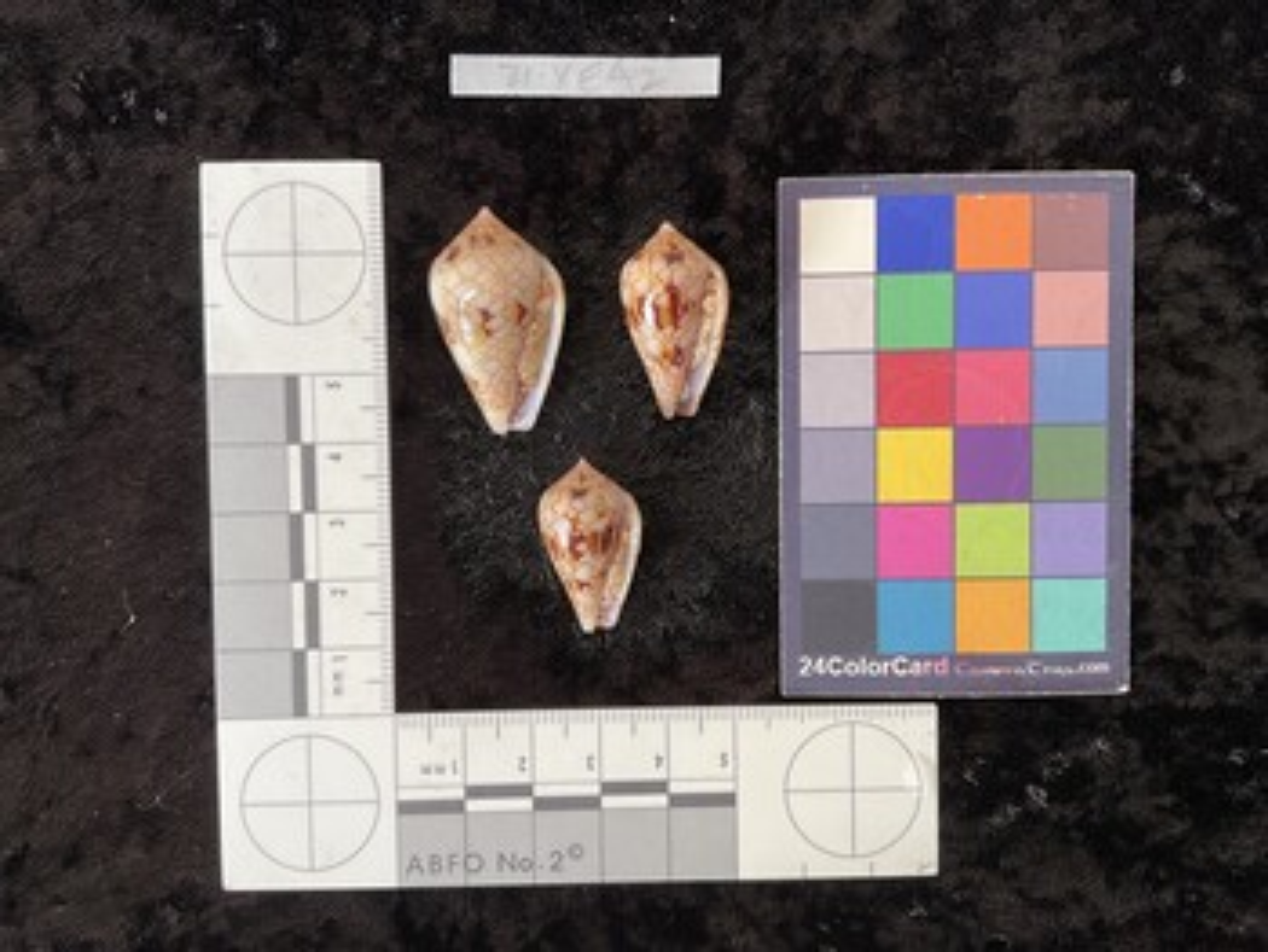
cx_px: 634
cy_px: 476
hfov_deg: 61.6
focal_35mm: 29
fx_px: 1063
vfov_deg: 48.3
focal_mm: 3
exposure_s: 1/100
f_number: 1.8
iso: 40
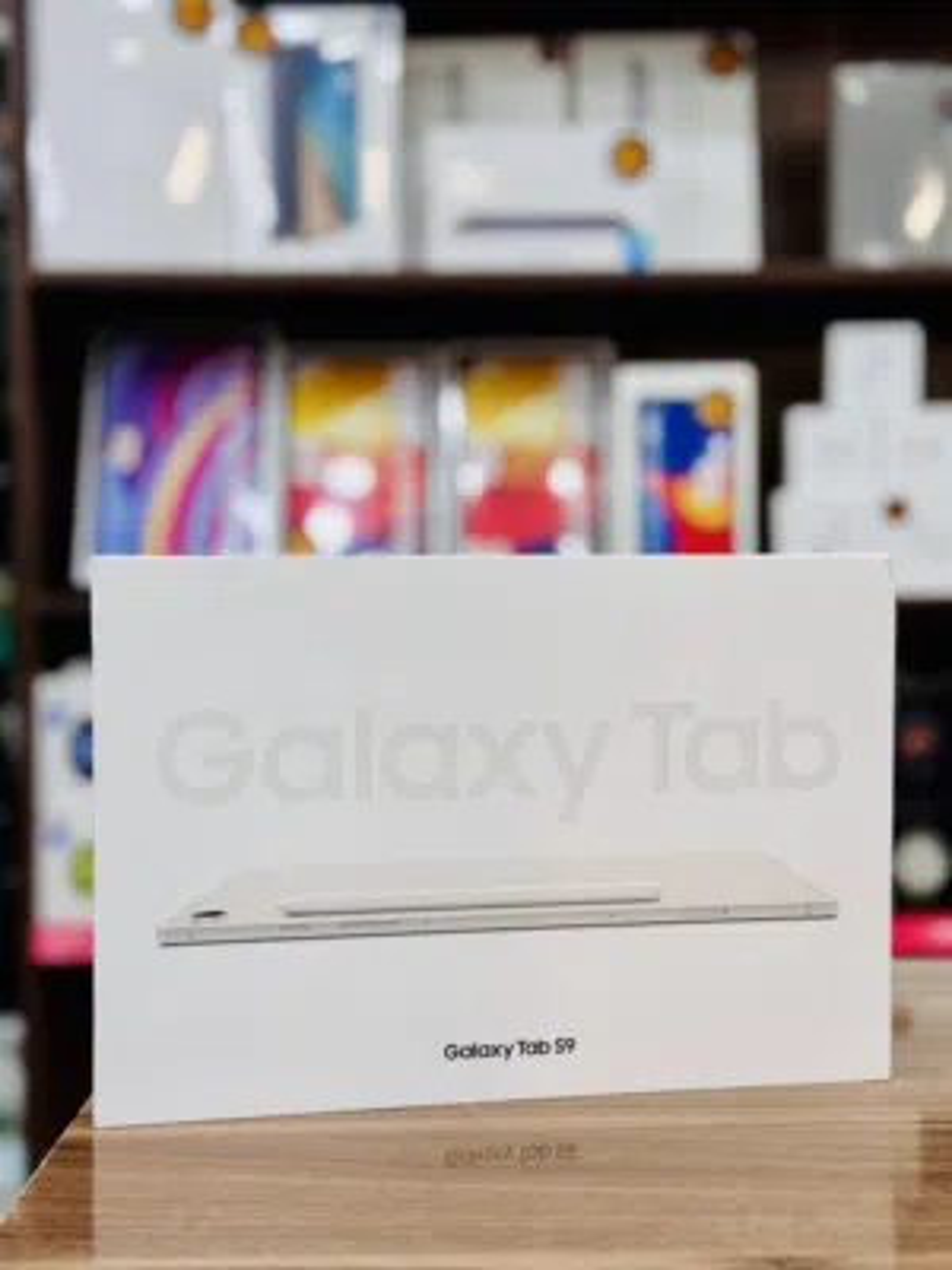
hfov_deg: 30.3
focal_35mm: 48
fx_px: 1760
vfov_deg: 39.7
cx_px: 476
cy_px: 635
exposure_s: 1/100
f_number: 1.78
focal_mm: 6.76
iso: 50
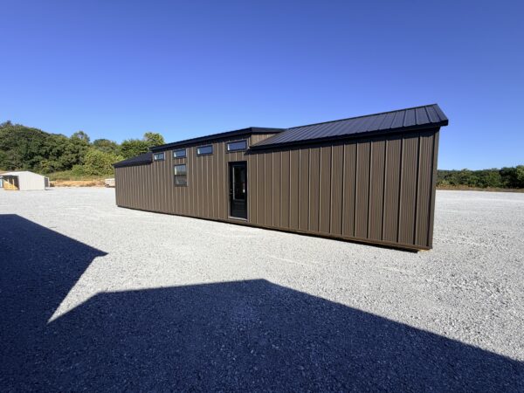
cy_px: 196
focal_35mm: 14
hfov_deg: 102.1
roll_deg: -0.3
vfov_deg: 85.7
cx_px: 262
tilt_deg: -3.0
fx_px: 212
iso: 25
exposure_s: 1/770
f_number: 2.2
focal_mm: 2.22
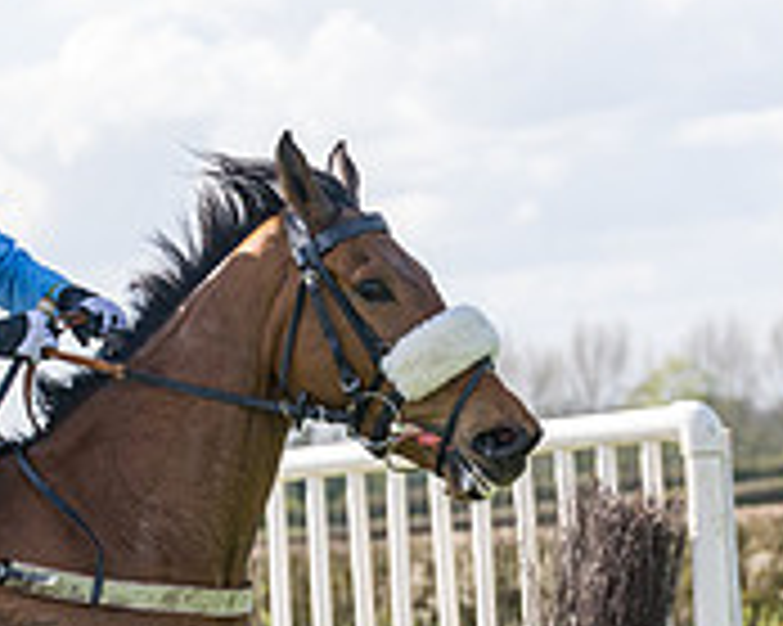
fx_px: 7087
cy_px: 770
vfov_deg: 5.0
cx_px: 103
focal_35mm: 306
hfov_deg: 6.3
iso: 400
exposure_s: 1/2000
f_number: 4
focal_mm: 84
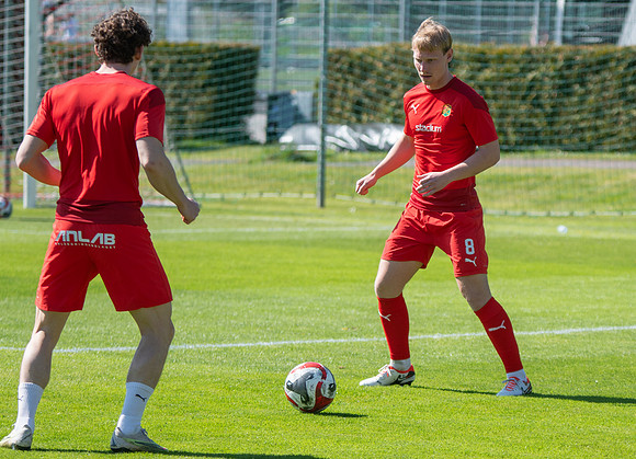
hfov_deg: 8.2
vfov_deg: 6.0
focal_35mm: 244
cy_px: 237
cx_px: 474
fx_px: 4420
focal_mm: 112
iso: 200
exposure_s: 1/2000
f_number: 3.2
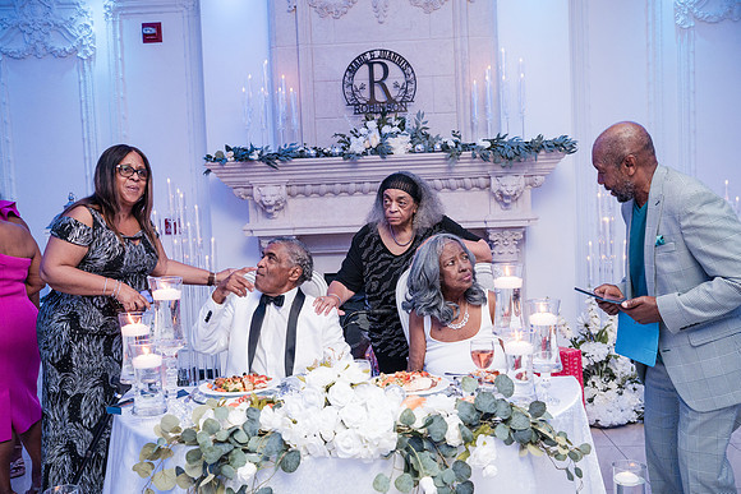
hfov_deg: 54.4
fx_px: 721
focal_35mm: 35
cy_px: 247
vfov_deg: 37.9
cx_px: 370
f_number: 5
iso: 5000
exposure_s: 1/250
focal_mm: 35
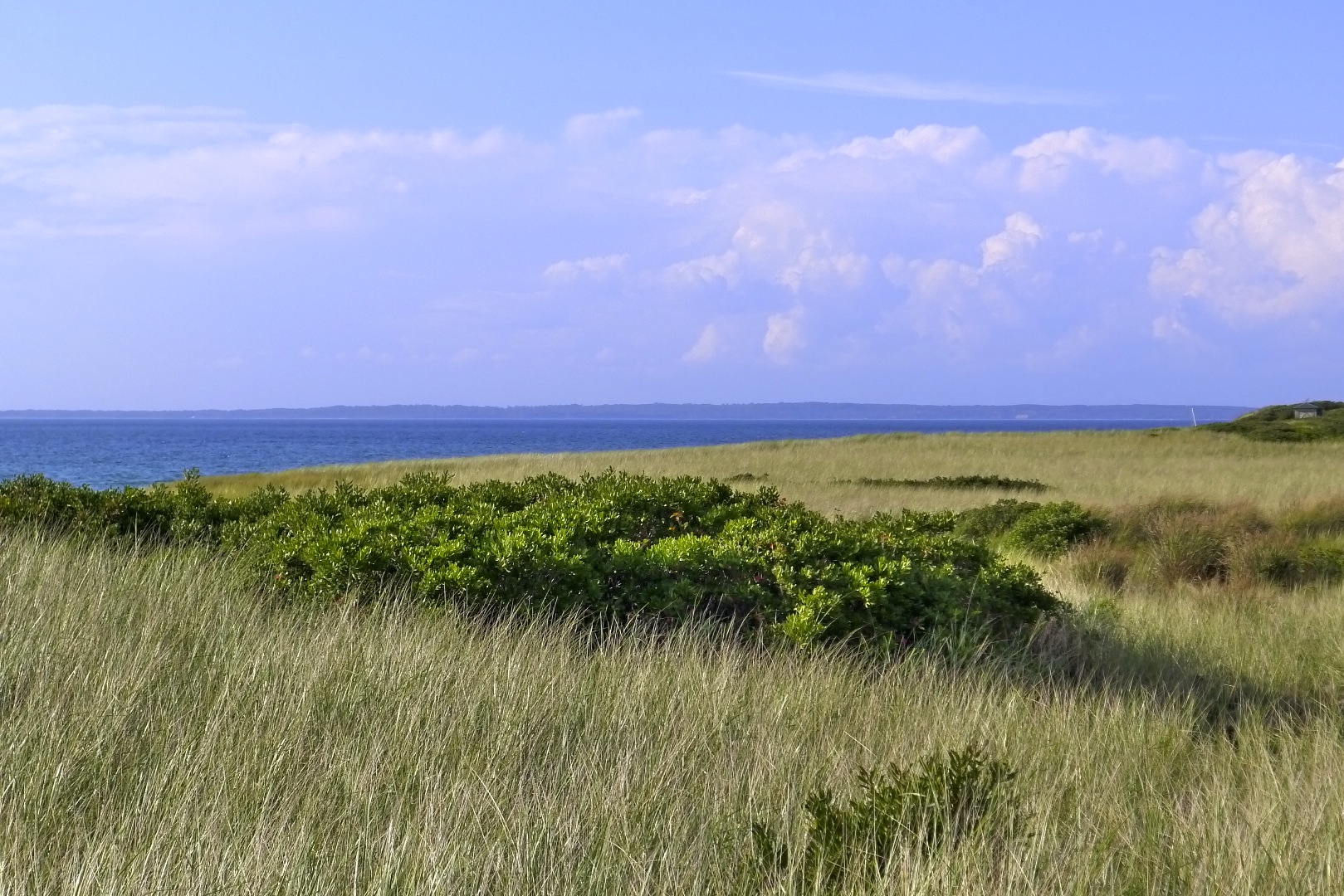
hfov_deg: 27.0
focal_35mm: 75
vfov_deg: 18.2
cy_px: 448
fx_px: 2800
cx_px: 672
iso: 400
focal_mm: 16
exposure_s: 1/800
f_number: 4
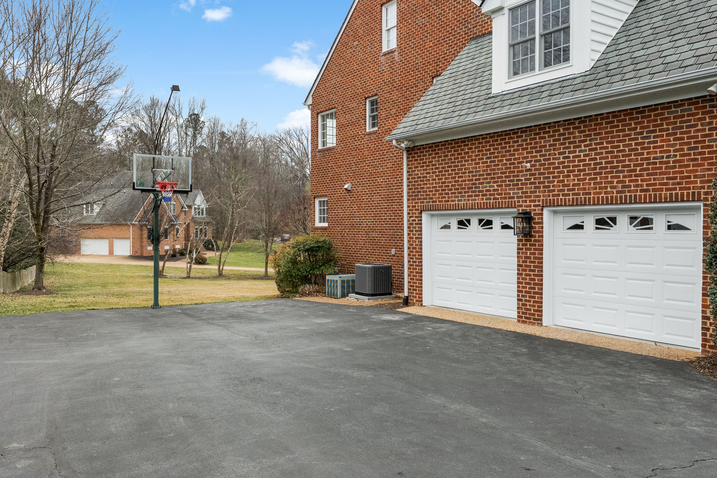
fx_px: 597
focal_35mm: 30
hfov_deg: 61.9
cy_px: 239
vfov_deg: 43.6
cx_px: 358
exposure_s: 1/800
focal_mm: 20
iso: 2000
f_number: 8
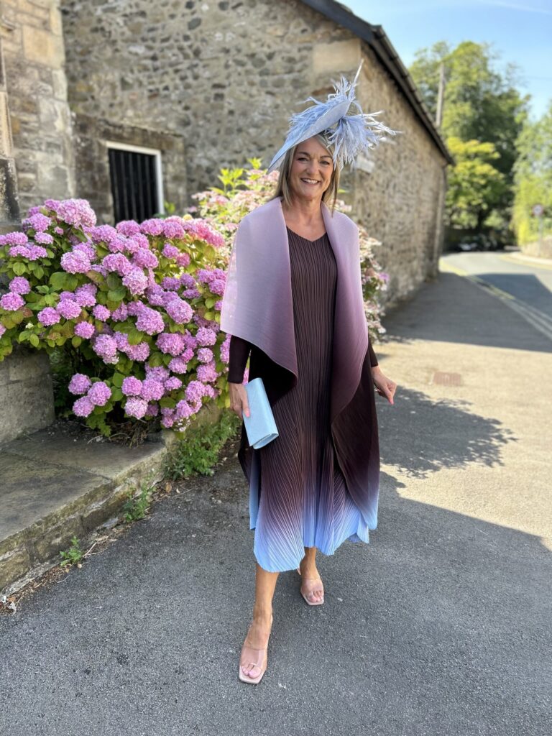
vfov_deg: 67.3
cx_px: 276
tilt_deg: -13.7
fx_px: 553
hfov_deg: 53.1
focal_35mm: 26
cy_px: 368
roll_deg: +0.9
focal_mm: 5.7
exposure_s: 1/493
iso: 50
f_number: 1.5
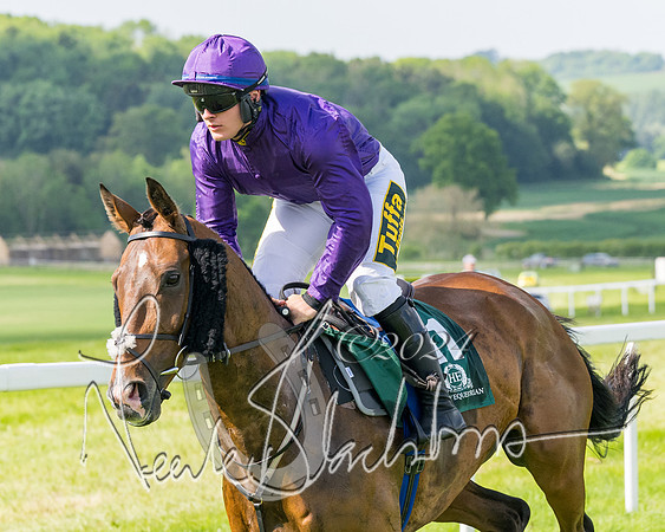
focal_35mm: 234
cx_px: 277
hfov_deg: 8.3
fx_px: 4600
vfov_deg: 6.6
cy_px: 286
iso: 400
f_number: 5
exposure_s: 1/1250
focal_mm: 98
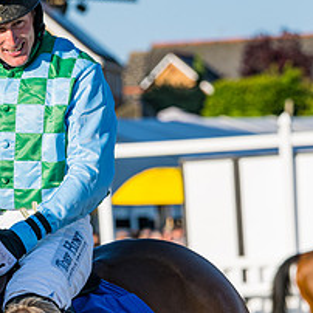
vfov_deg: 4.2
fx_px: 4225
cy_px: 297
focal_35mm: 413
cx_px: 94
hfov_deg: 4.2
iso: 200
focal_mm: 122
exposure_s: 1/1250
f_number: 5
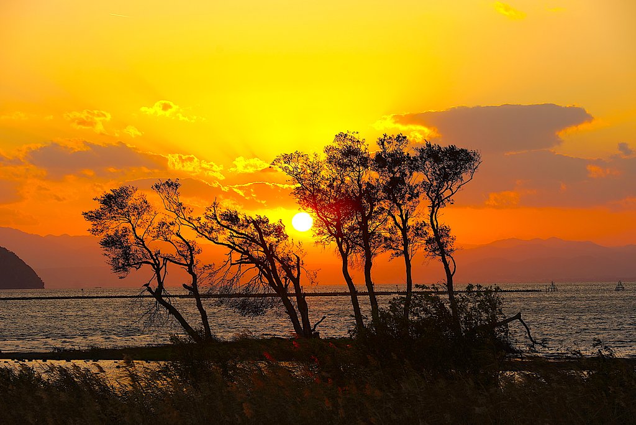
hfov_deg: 17.1
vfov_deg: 11.4
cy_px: 212
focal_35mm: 120
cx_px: 318
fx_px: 2120
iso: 100
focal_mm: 120
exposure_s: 1/250
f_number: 8
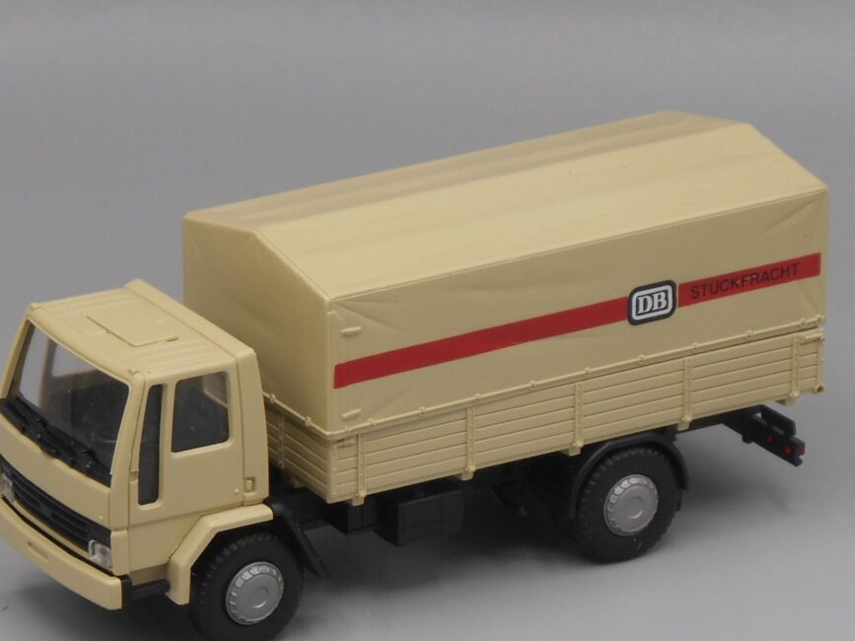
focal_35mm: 124
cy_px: 358
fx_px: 3062
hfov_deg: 15.9
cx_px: 394
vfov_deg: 11.9
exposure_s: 1/60
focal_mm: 18.8
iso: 80
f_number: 5.1
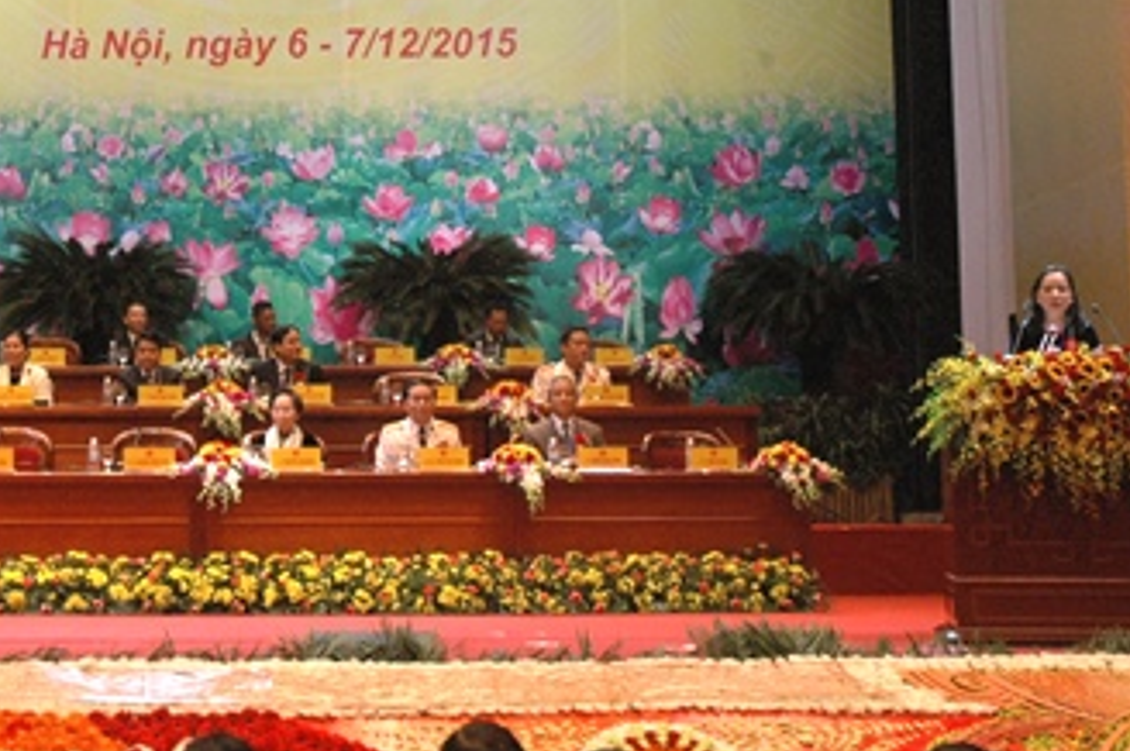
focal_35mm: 85
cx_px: 141
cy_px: 112
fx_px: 2665
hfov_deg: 23.4
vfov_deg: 15.9
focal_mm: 29
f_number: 4
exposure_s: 1/90
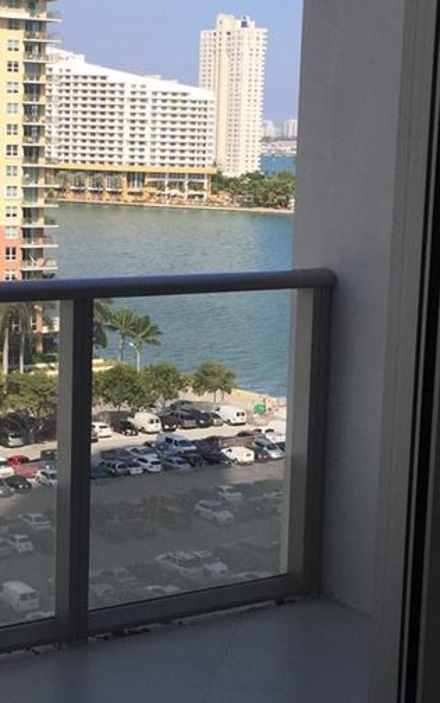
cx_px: 168
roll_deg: -1.6
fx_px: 1399
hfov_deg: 17.8
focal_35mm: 73
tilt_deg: -9.4
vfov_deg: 28.2
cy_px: 365
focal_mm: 4.15
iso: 32
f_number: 2.2
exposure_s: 1/807
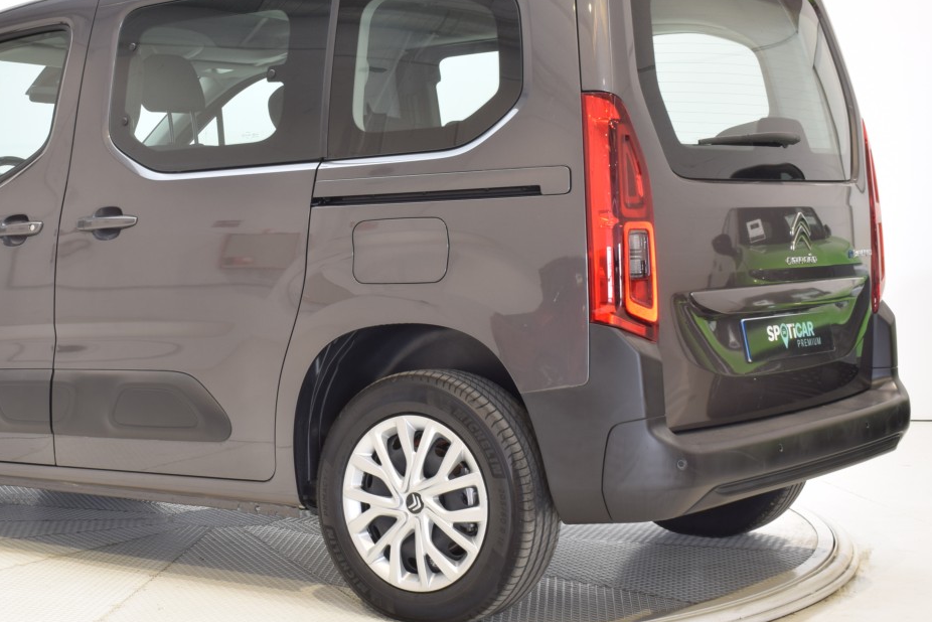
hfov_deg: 29.2
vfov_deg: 20.0
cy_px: 264
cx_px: 236
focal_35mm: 68
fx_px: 1761
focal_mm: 28
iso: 100
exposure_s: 1
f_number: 16
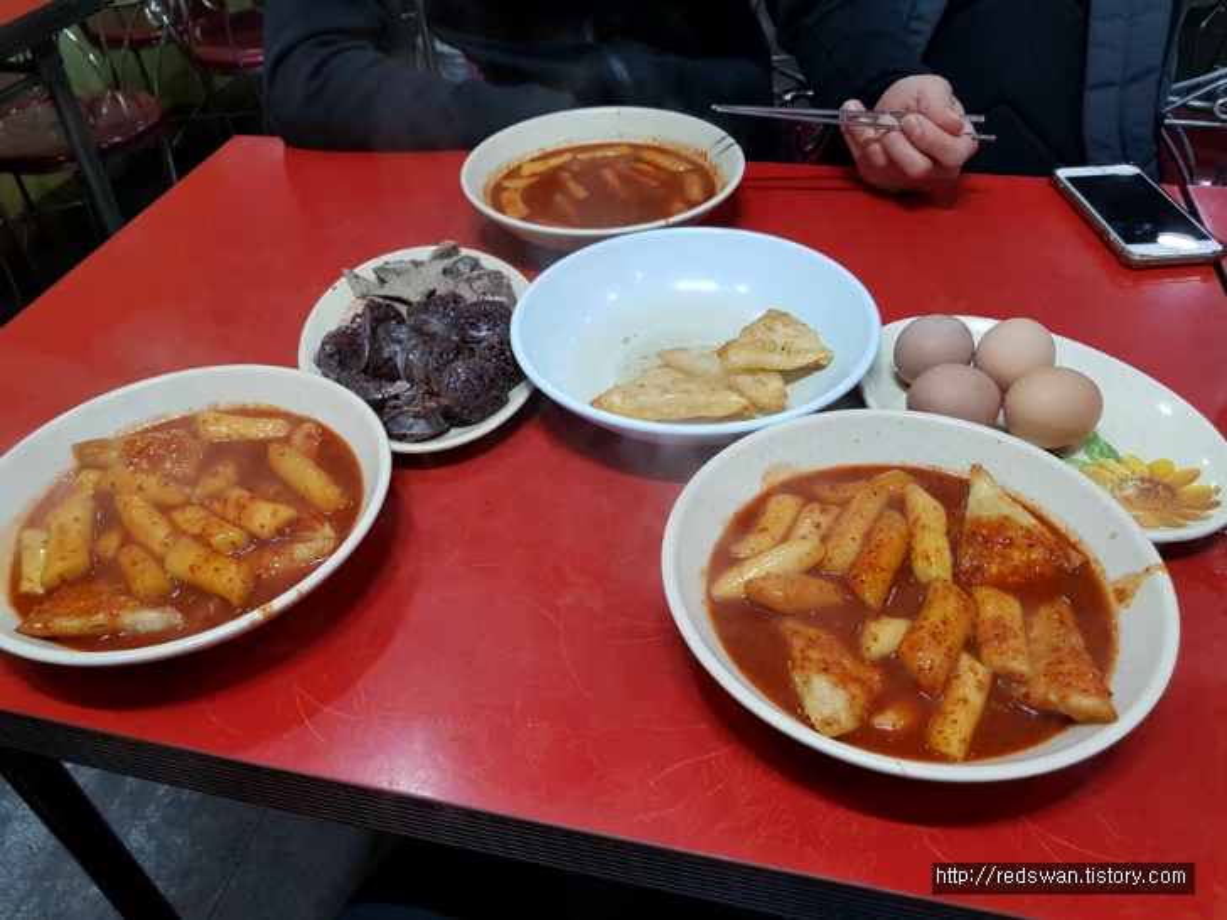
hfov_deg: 67.3
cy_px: 460
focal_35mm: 26
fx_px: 922
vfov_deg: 53.1
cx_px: 614
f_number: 1.7
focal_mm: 4.2
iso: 160
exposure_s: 1/40
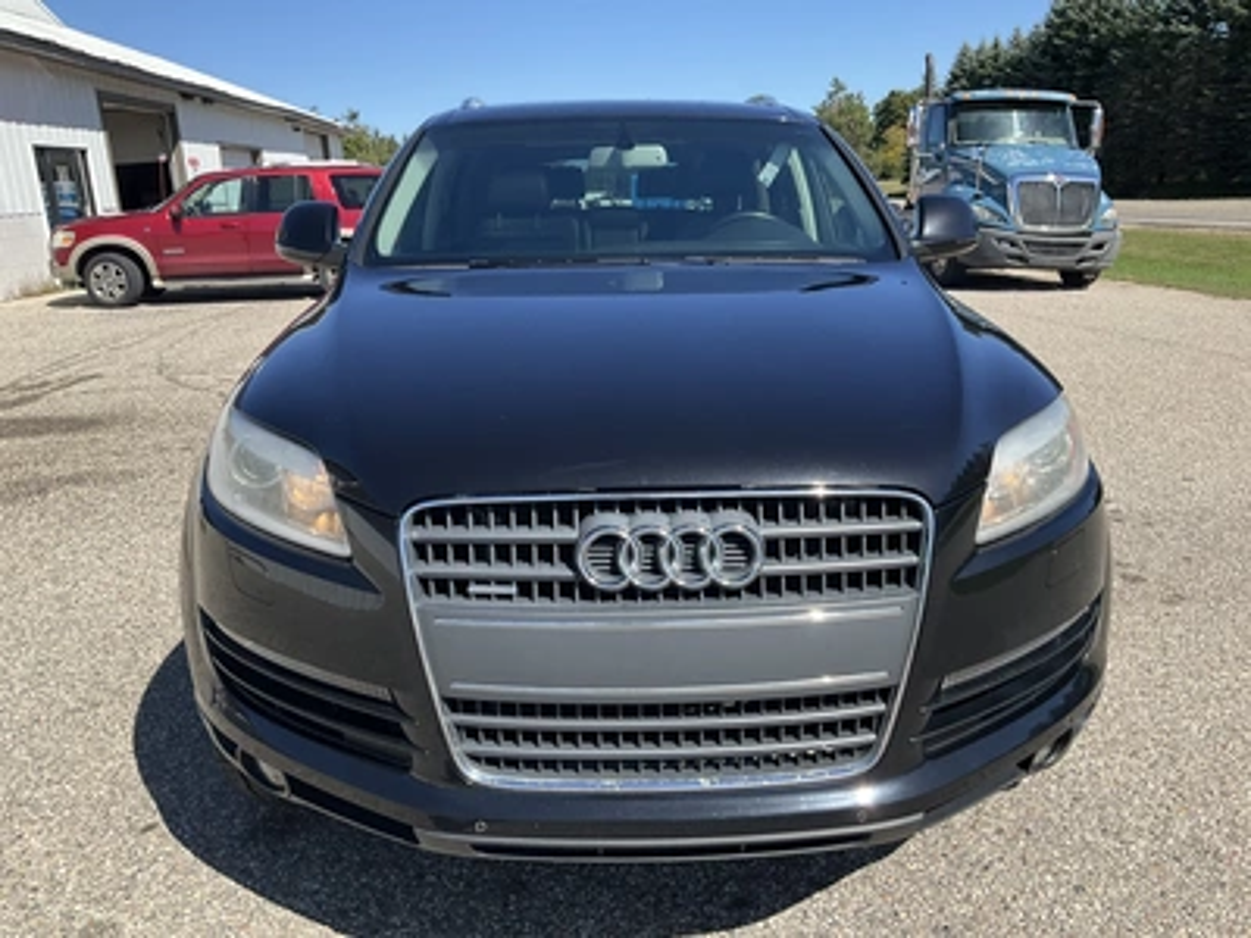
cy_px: 469
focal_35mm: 29
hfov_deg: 61.7
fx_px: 1048
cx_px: 626
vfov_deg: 48.2
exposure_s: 1/1144
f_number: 1.8
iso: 25
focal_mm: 3
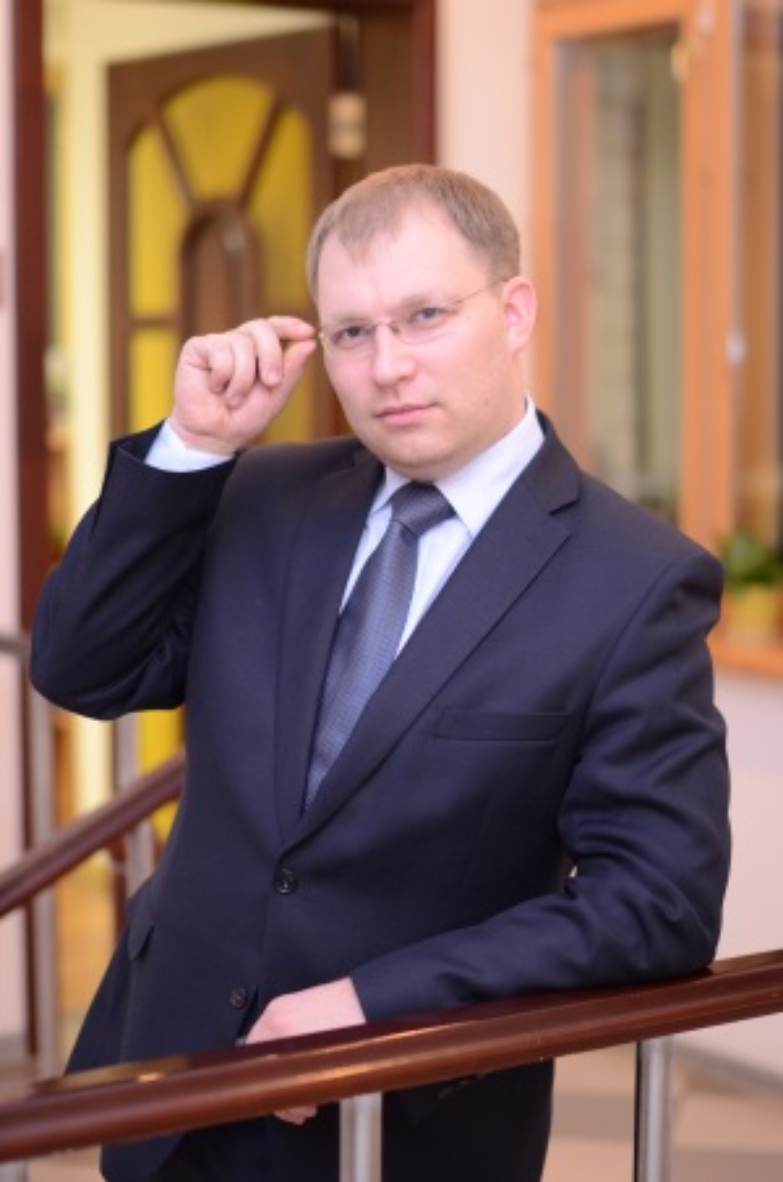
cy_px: 591
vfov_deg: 27.0
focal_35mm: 75
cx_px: 392
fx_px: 2458
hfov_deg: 18.1
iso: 800
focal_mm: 50
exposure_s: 1/160
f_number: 1.6
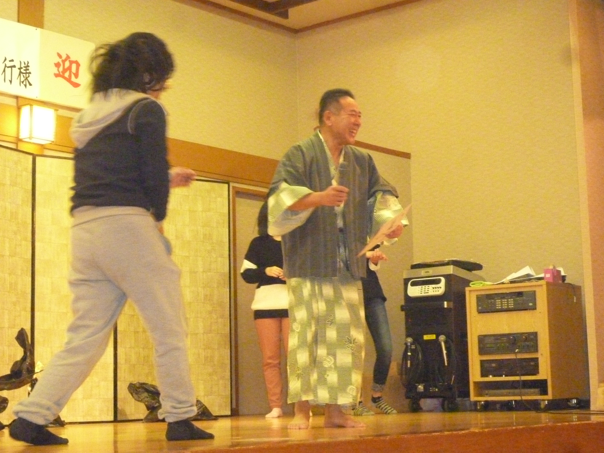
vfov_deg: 21.0
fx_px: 1221
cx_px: 302
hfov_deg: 27.8
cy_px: 226
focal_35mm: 70
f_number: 5.1
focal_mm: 12.4
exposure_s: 1/40
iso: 1600
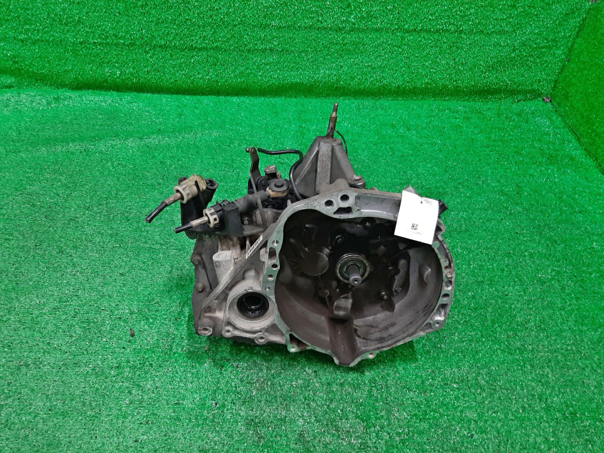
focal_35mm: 26
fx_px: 454
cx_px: 302
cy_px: 226
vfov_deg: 53.1
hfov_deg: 67.3
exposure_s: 1/50
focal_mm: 3.93
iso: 121
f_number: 1.7
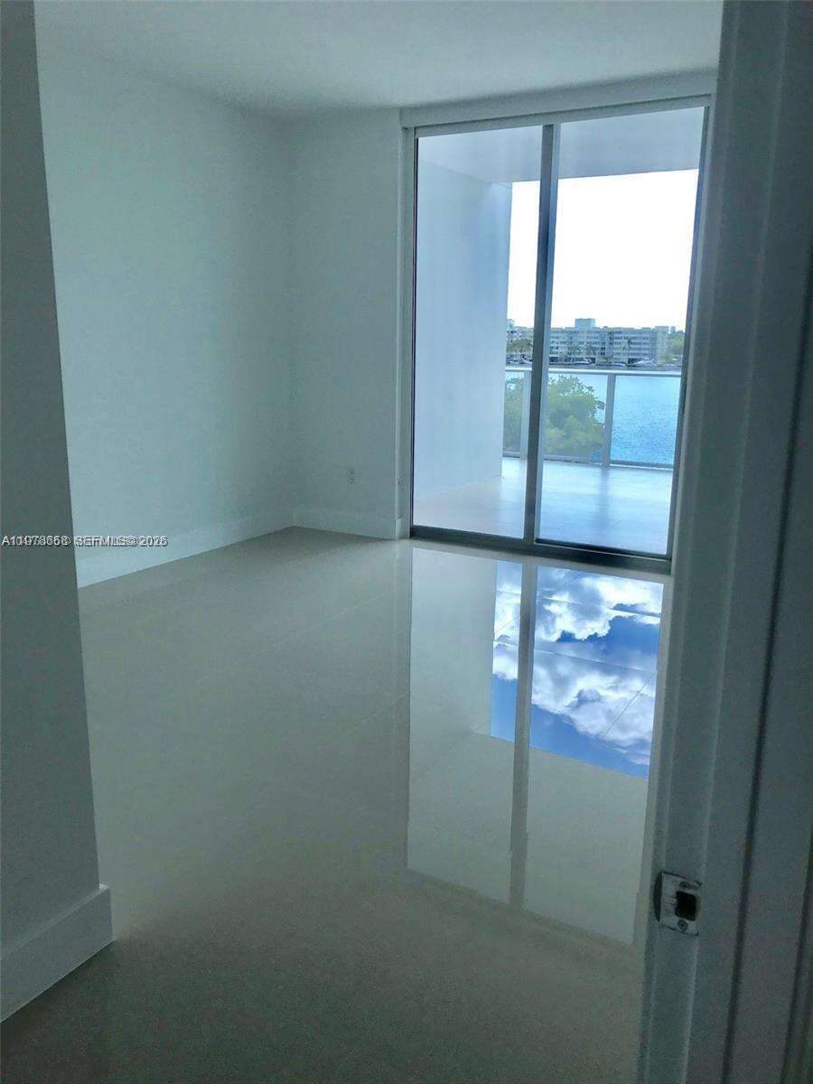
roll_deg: -1.3
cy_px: 542
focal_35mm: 28
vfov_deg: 63.4
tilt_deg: -12.4
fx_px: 877
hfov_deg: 49.7
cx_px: 406
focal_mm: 3.99
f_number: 1.8
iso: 20
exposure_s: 1/602
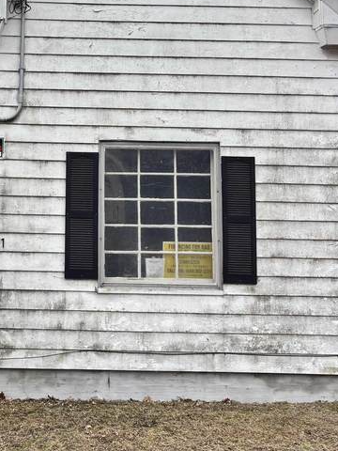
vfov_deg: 36.3
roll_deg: -0.7
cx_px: 36
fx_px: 677
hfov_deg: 27.1
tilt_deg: +7.7
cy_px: 136
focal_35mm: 52
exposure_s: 1/935
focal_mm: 5.96
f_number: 1.6
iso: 50
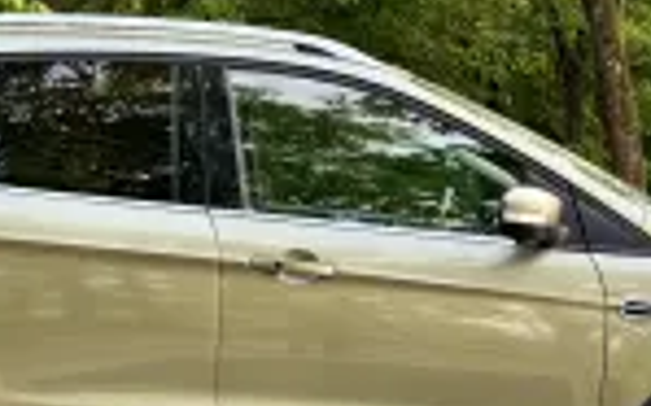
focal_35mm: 123
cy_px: 288
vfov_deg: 10.6
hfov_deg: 17.0
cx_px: 288
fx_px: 2181
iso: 100
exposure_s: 1/157
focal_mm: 6.76
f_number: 1.78
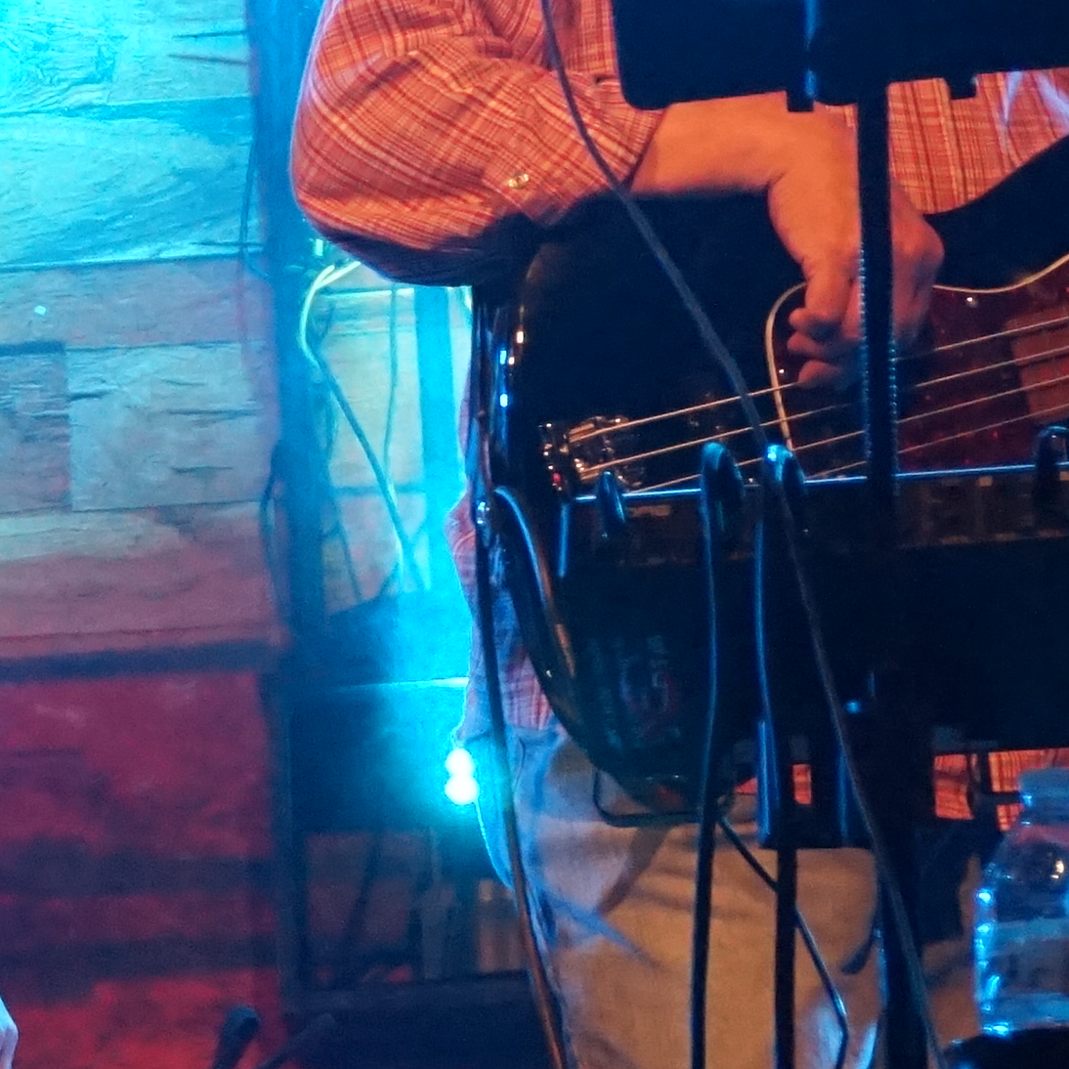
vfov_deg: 7.4
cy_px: 892
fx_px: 8215
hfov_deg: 7.1
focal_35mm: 235
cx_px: -1343
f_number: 5.6
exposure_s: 1/60
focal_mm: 37
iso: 3200
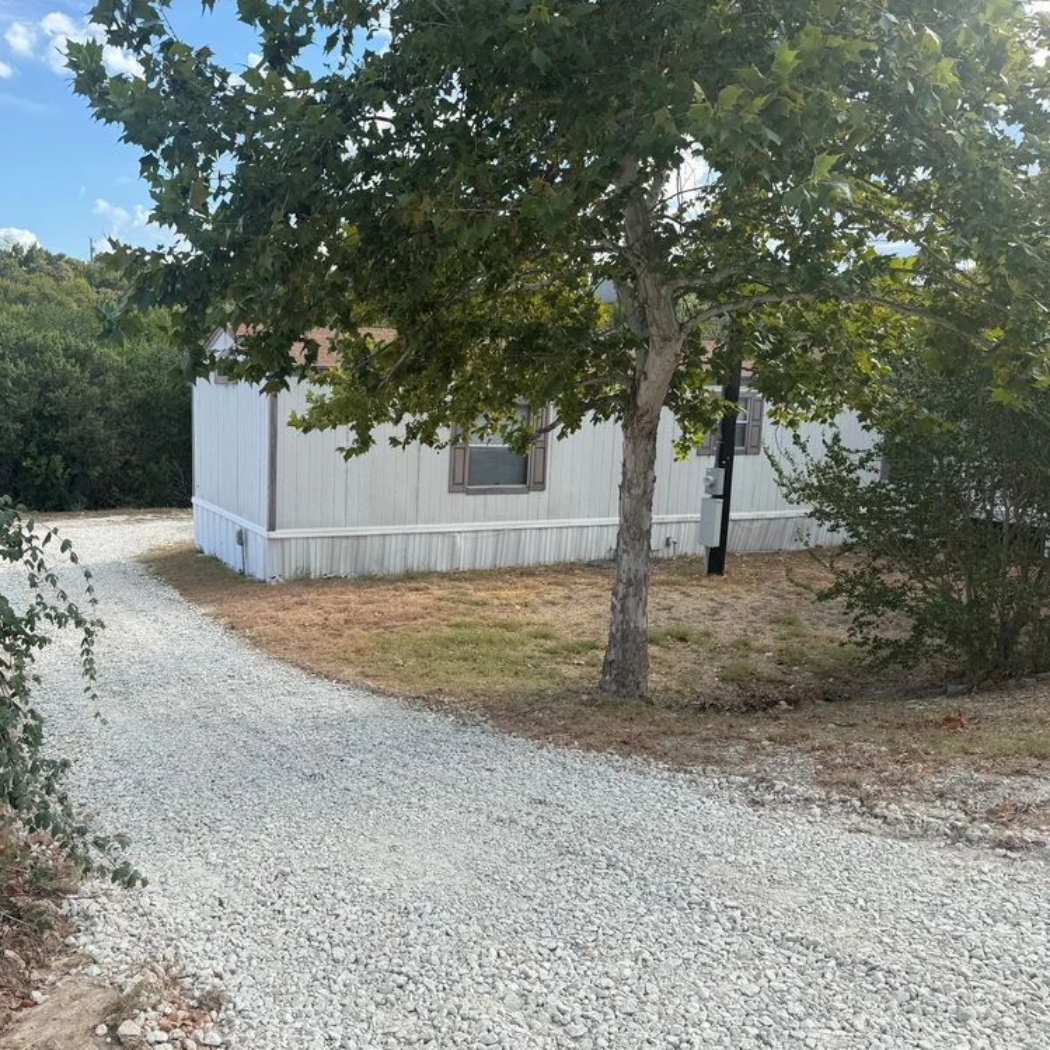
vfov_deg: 55.6
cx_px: 369
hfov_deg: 54.7
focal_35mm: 29
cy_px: 536
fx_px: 995
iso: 80
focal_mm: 6.76
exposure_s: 1/2232
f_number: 1.78
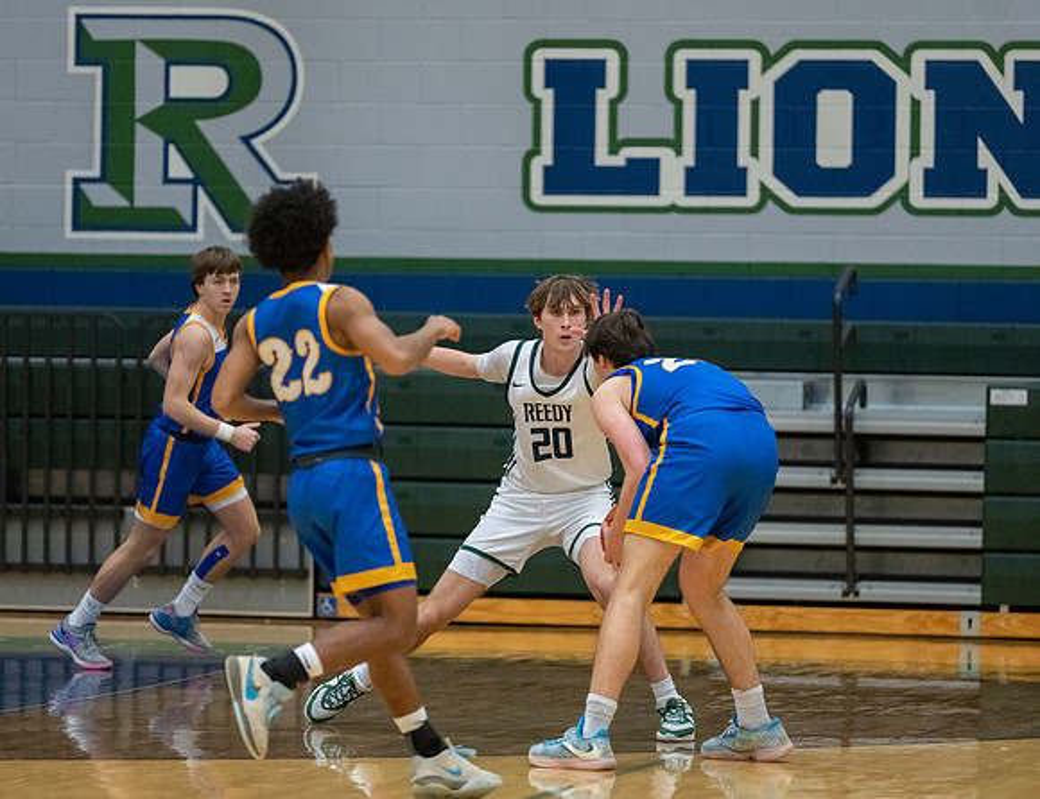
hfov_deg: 8.8
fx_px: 6752
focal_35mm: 223
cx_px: 494
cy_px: 405
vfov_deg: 6.8
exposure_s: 1/1000
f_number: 2.8
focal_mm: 200
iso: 6400
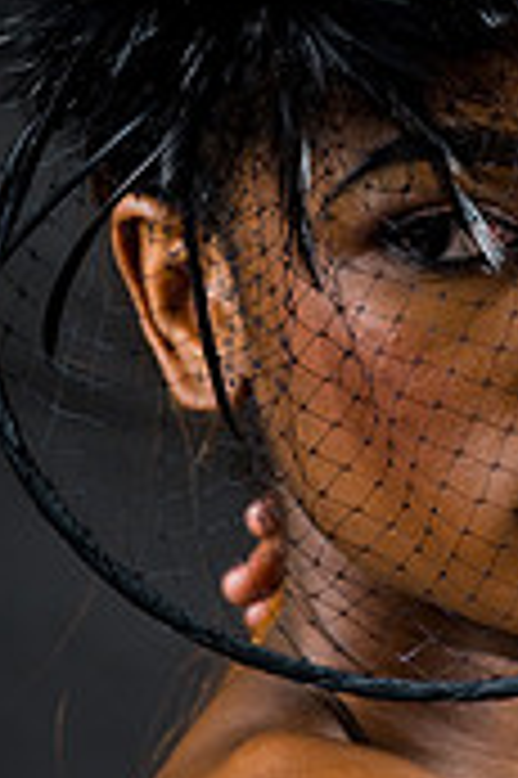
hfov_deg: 2.6
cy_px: 333
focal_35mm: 520
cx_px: 507
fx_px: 11245
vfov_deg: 4.0
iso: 320
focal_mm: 200
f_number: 5.6
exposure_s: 1/125
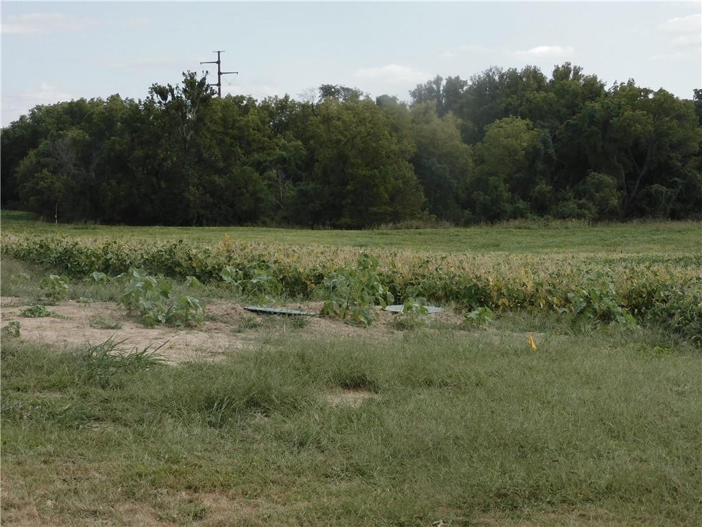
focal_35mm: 70
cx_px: 351
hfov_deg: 27.8
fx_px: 1420
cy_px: 264
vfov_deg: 21.0
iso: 125
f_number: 4.5
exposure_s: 1/800
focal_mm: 12.5
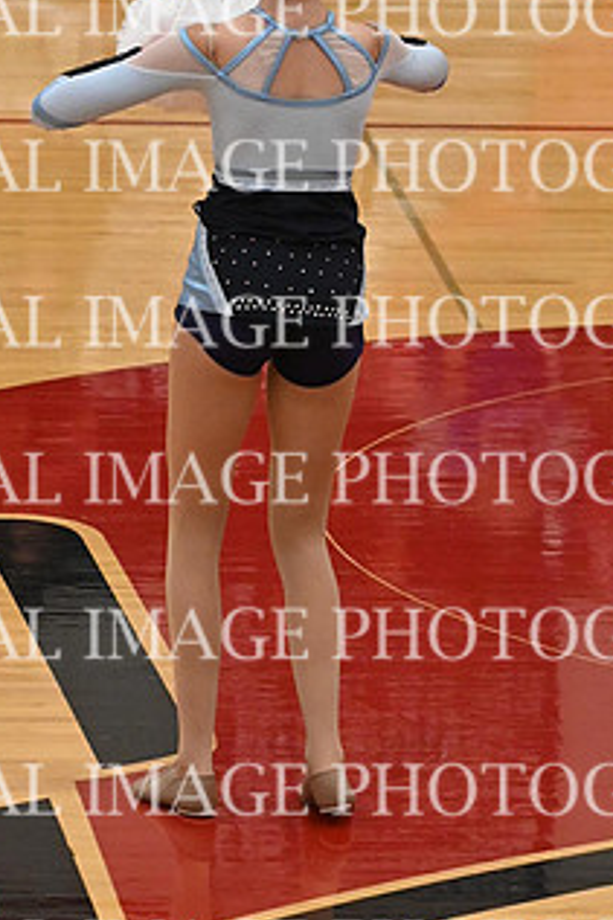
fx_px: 9128
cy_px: 244
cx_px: 312
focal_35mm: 357
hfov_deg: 3.8
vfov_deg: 5.8
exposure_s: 1/400
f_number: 4
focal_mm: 130
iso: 6400
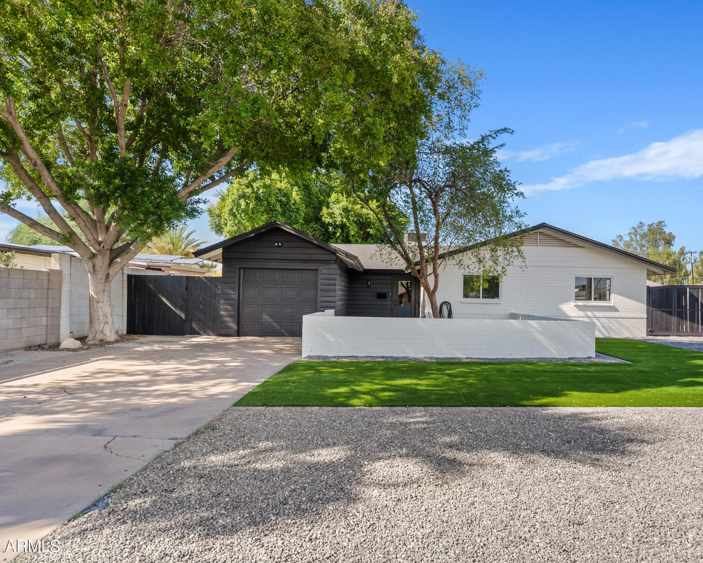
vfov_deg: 60.9
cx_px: 394
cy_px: 285
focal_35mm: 23
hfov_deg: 72.3
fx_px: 479
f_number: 8
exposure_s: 1/40
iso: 100
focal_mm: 20
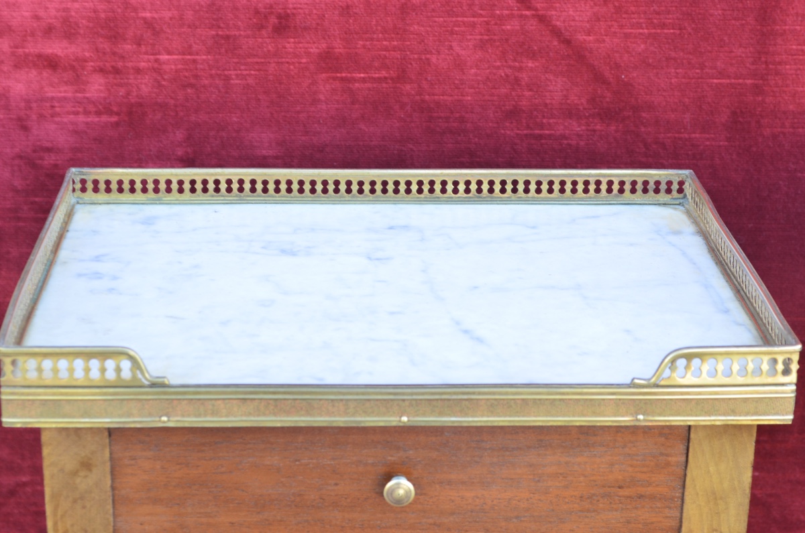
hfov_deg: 24.7
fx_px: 1841
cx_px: 402
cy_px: 266
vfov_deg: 16.5
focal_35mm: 82
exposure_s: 1/30
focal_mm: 55
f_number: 9
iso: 400
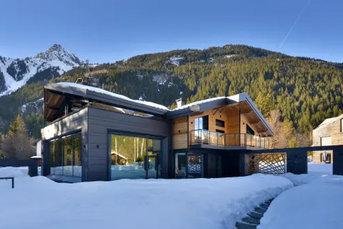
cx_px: 156
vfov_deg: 64.3
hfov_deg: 86.7
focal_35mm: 19
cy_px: 132
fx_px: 181
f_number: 22
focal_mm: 16
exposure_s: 1/13
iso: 100
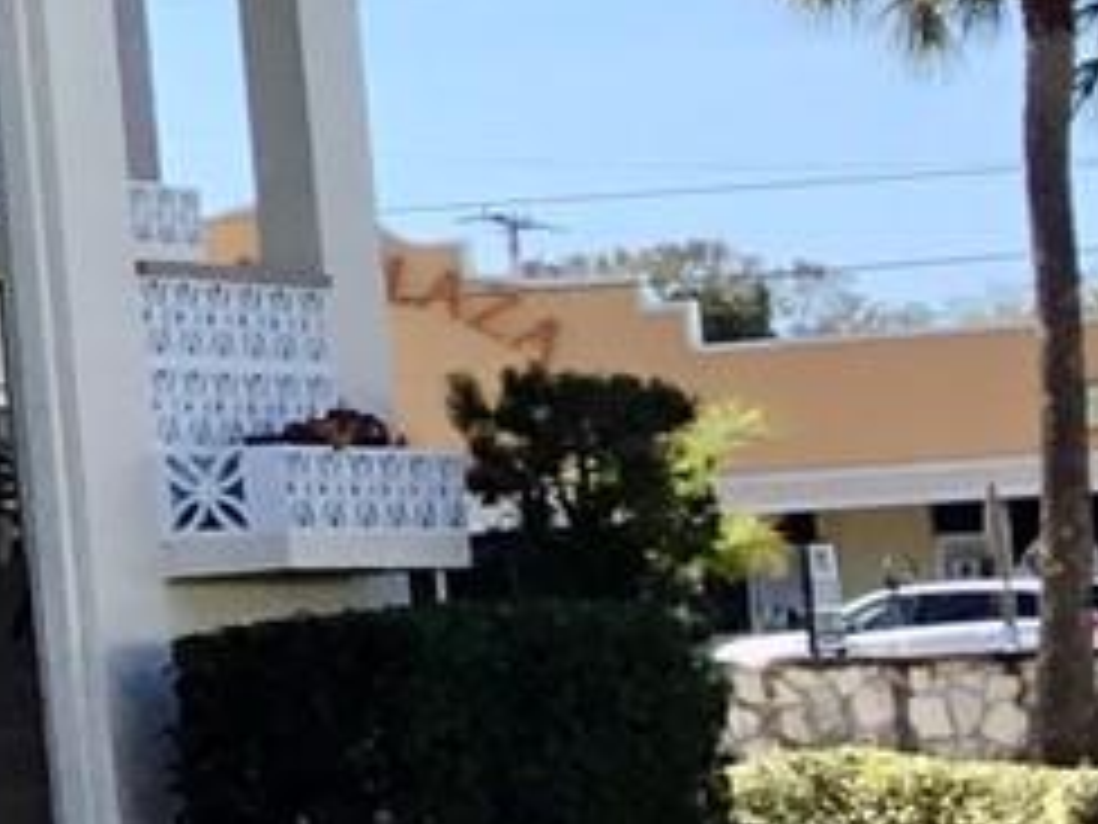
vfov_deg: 7.3
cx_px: -1966
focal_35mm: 203
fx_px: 6439
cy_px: 158
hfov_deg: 8.5
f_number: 2.4
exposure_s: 1/823
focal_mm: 3.3
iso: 25
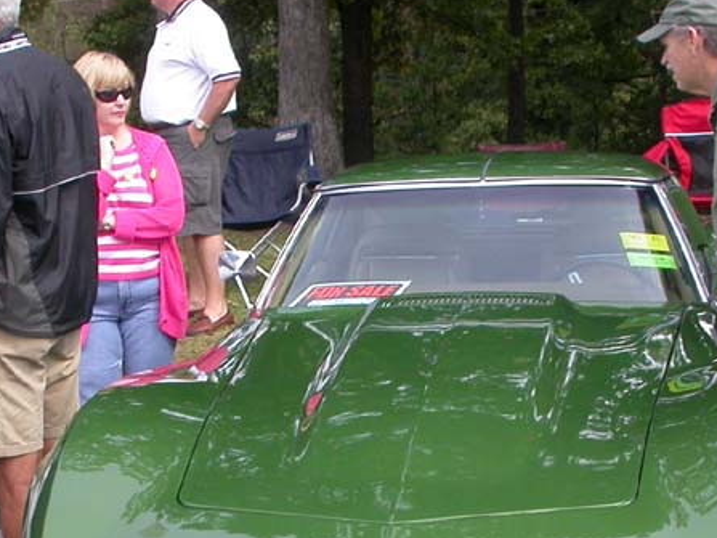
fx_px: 1802
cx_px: 374
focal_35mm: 87
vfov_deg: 16.7
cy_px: 493
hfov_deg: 22.5
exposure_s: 1/186
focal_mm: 7.85
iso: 100
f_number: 5.3
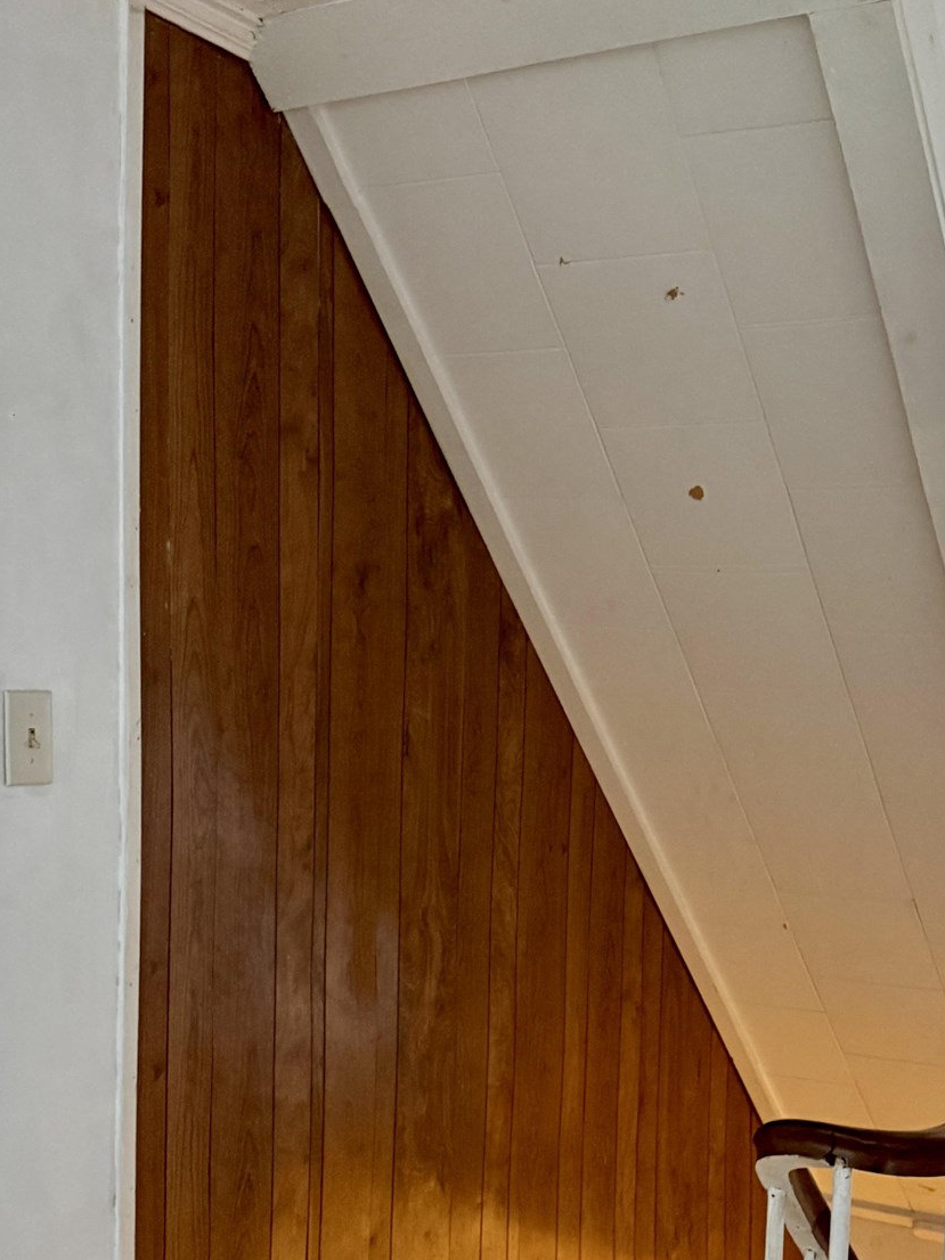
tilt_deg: -4.4
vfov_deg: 37.7
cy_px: 860
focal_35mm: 50
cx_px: 527
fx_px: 1821
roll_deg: -2.3
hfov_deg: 29.1
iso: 1000
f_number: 1.78
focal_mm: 6.76
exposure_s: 1/40
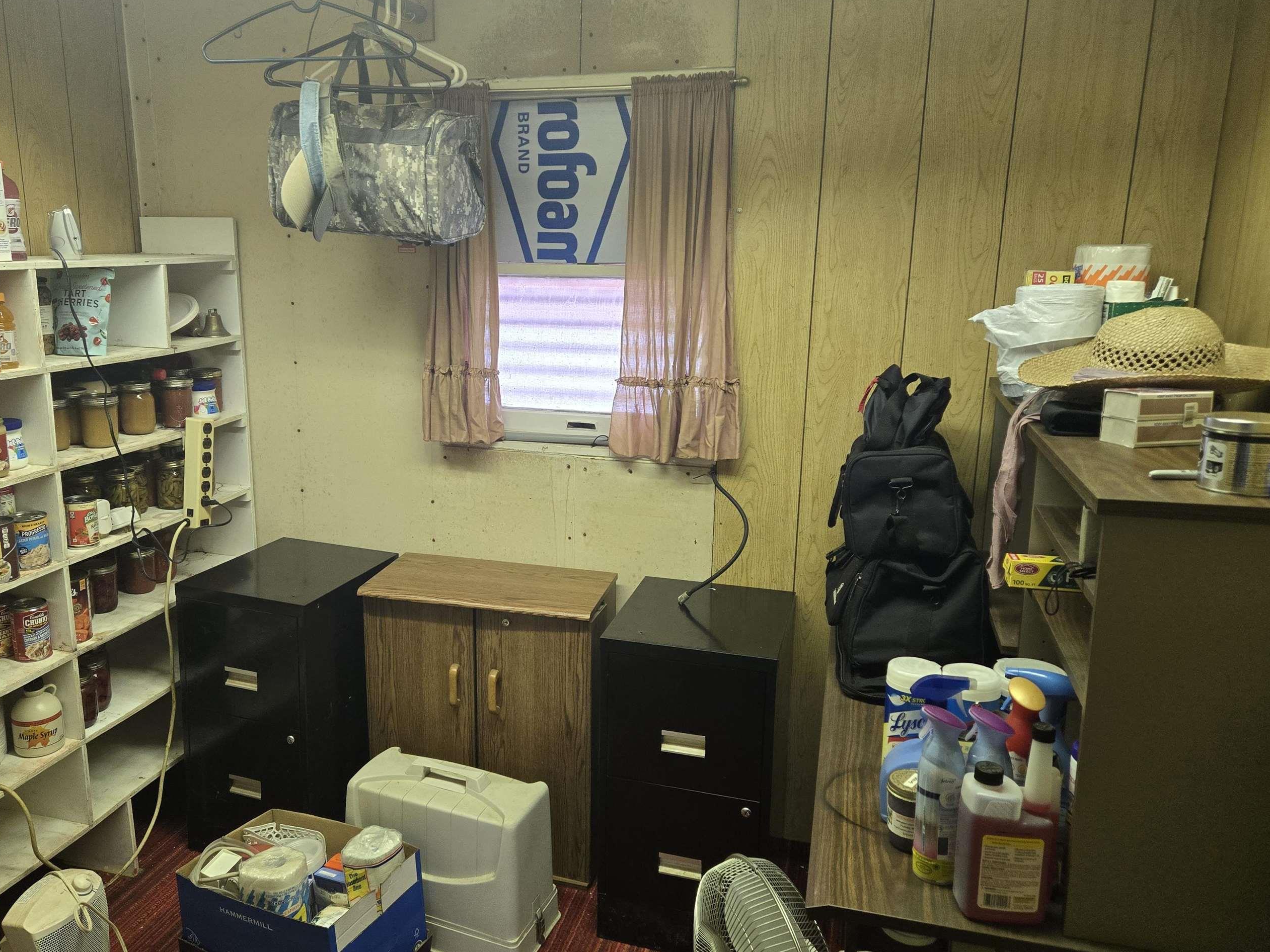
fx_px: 1027
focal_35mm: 28
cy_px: 477
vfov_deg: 49.8
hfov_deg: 63.1
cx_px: 541
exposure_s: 1/120
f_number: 1.8
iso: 320
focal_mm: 5.4
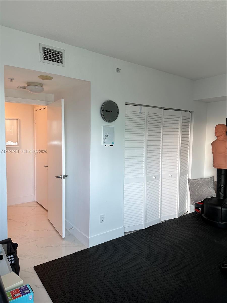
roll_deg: +0.2
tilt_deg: -3.5
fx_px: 210
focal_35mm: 24
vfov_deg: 71.6
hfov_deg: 56.8
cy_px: 152
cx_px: 114
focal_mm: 6.86
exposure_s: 1/121
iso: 64
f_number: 1.78
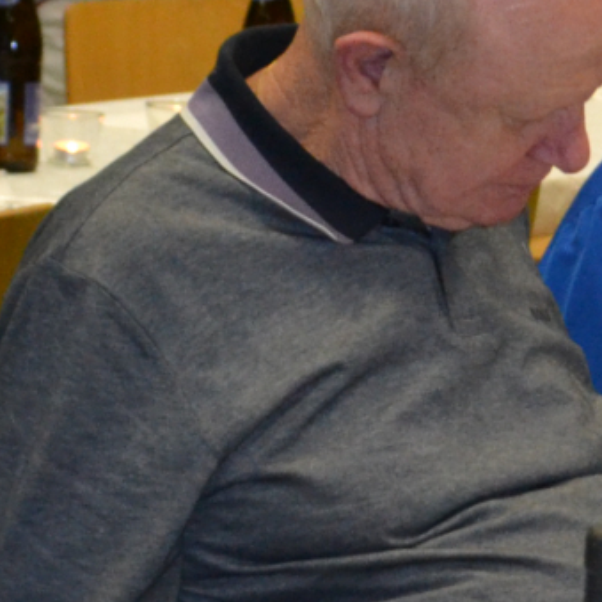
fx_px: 4545
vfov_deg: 7.6
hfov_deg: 7.6
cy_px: 196
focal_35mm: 231
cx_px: 169
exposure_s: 1/60
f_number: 4.5
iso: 1400
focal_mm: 30
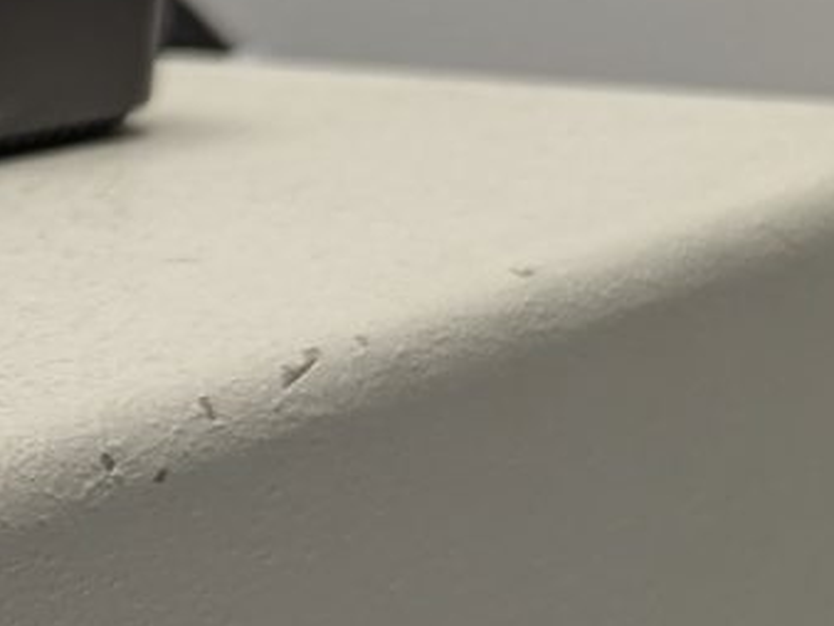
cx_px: -1249
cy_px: 880
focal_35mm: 182
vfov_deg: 8.0
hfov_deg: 9.5
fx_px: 4388
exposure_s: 1/50
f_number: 1.85
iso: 51
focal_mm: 6.81
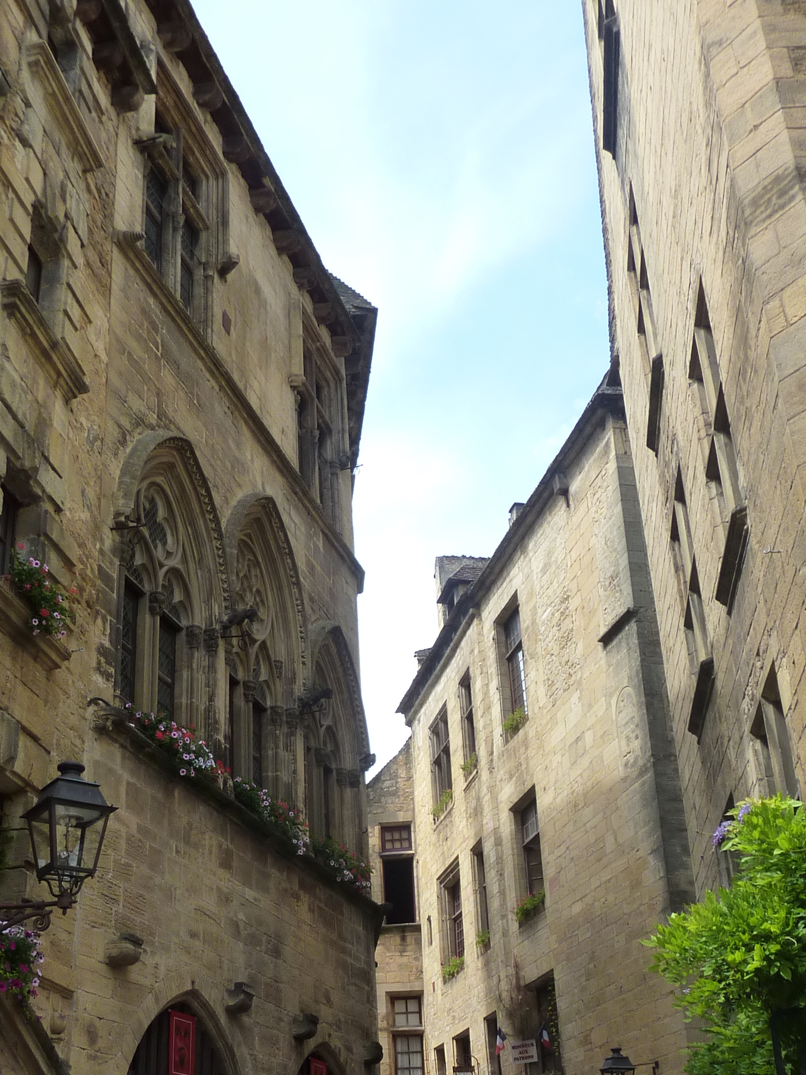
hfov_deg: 36.6
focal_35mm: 39
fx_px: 1211
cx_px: 309
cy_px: 735
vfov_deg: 46.9
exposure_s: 1/200
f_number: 4
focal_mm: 4.1
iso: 125
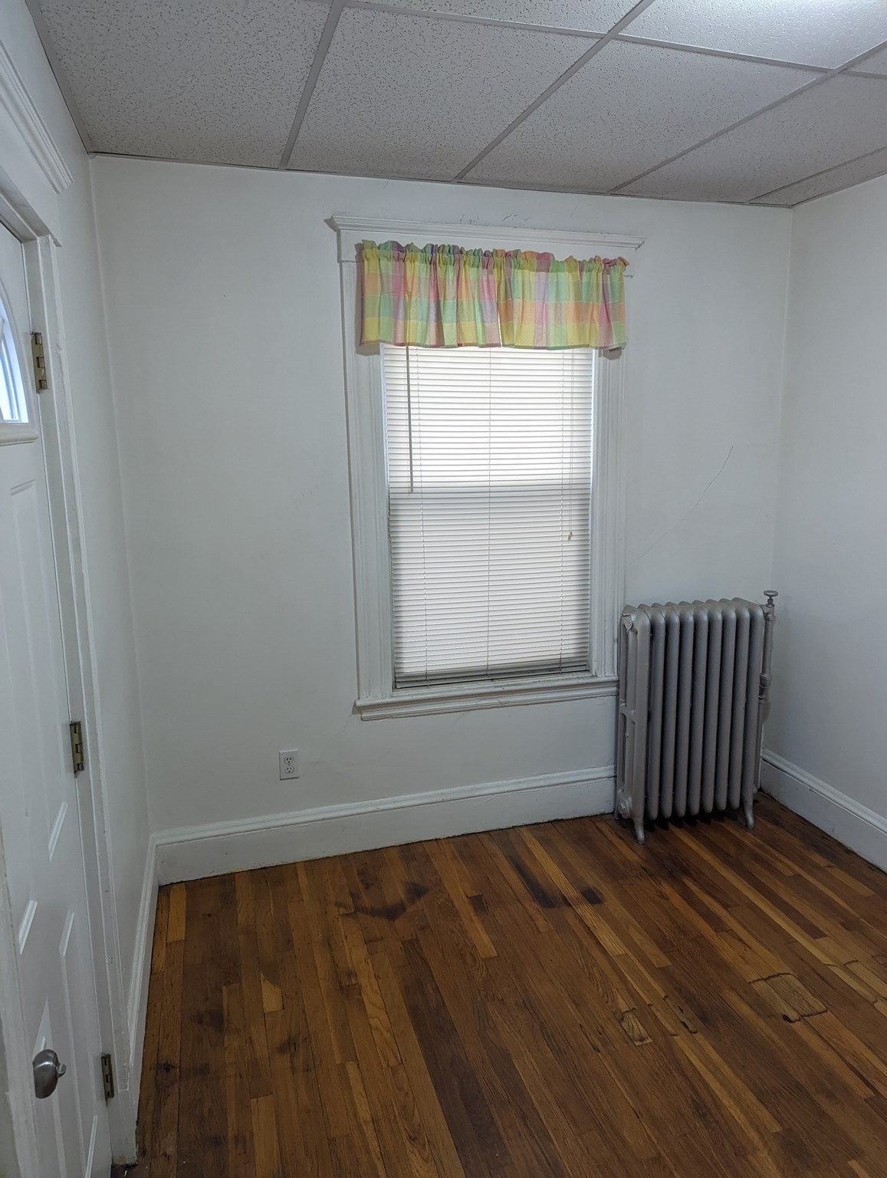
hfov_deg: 56.9
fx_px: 818
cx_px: 444
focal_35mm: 24
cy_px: 589
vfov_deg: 71.5
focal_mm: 6.81
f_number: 1.85
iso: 433
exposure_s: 1/120
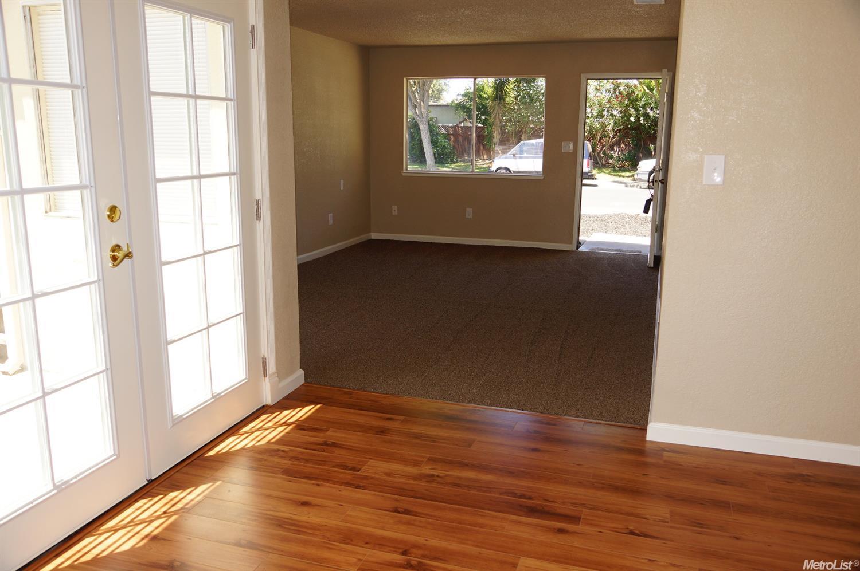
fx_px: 716
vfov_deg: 43.5
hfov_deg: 62.0
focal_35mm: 30
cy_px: 286
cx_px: 430
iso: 100
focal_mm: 20
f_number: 5.6
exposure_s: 1/60
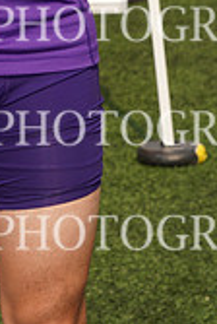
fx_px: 2125
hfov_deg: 5.8
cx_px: -24
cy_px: -237
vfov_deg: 8.4
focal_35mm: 236
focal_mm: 68
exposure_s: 1/200
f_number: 9
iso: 100
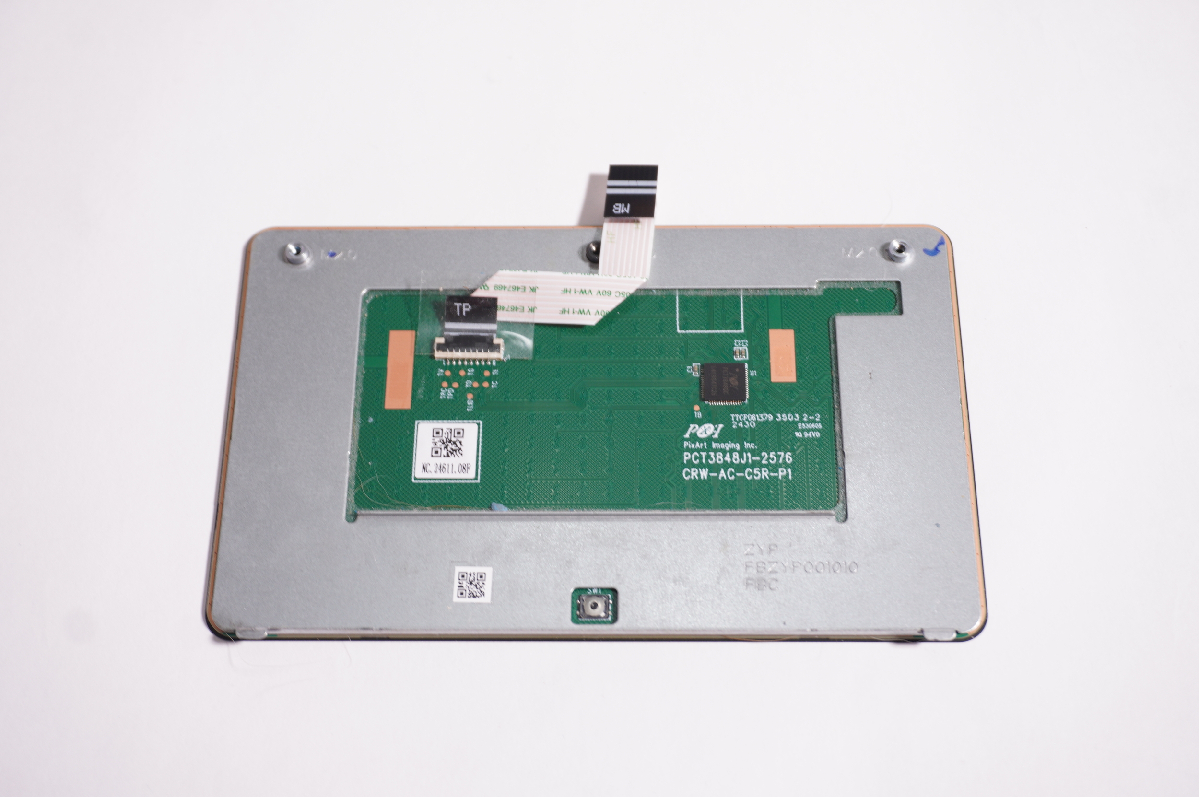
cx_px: 600
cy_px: 398
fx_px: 1597
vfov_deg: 28.0
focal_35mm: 48
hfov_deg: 41.1
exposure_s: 1/13
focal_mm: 32
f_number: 5.6
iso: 125
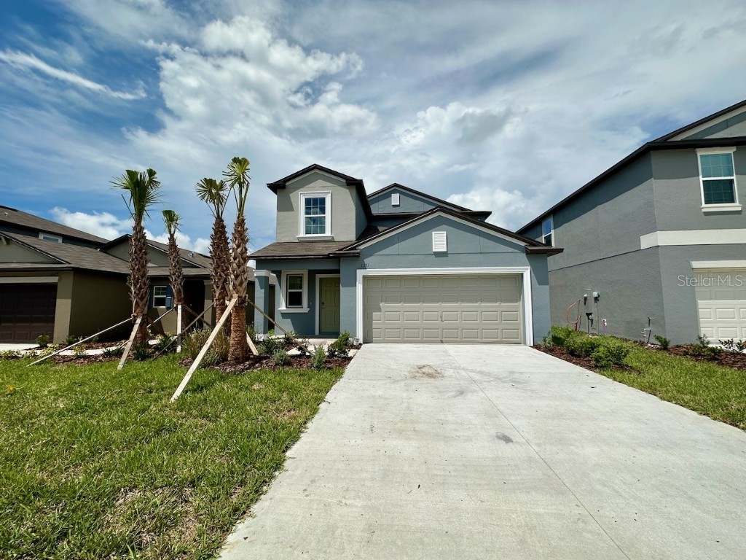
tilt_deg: +4.8
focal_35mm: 14
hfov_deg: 102.1
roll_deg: +0.5
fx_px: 302
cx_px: 373
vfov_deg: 85.7
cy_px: 280
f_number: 2.2
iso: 50
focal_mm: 2.22
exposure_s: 1/5814
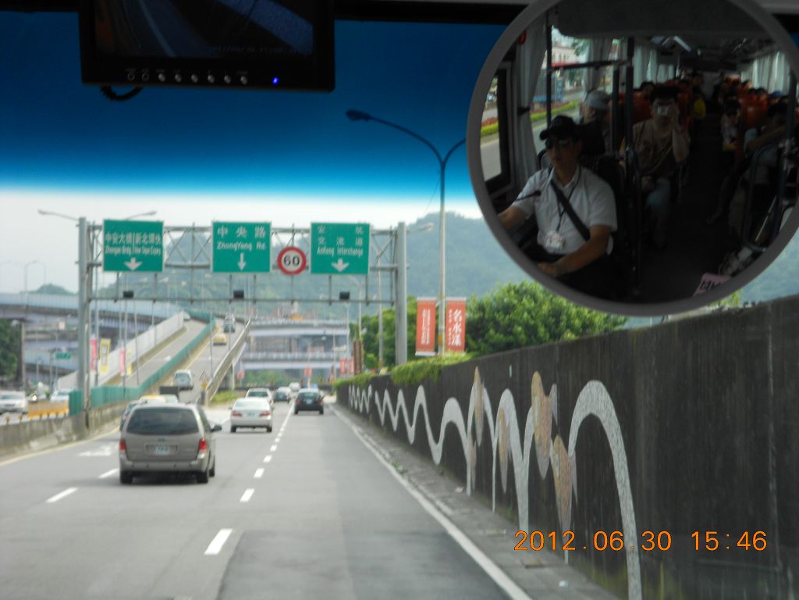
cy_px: 300
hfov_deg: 19.8
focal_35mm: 99
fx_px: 2285
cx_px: 400
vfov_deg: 14.9
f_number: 5.5
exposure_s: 1/125
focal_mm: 17.6
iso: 80
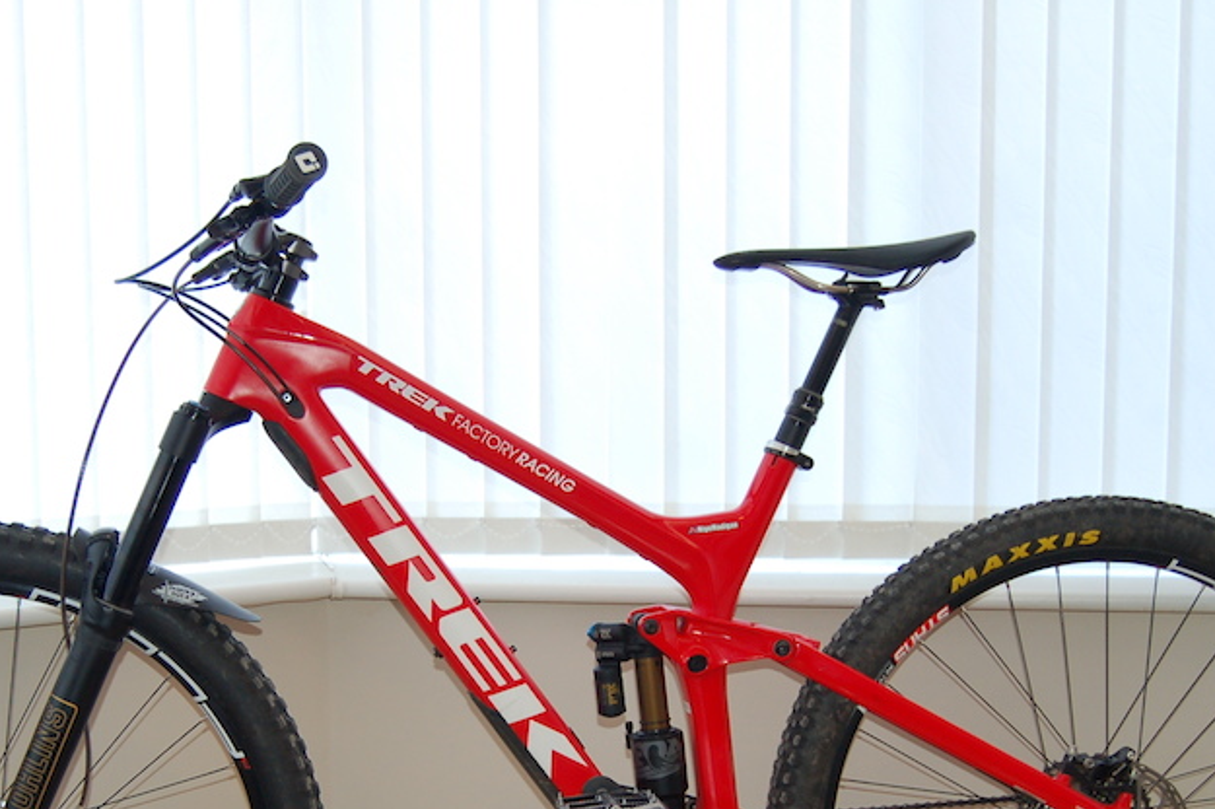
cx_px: 490
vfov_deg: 22.7
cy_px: 619
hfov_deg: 33.8
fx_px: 1990
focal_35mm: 59
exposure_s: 1/100
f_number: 4
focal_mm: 24
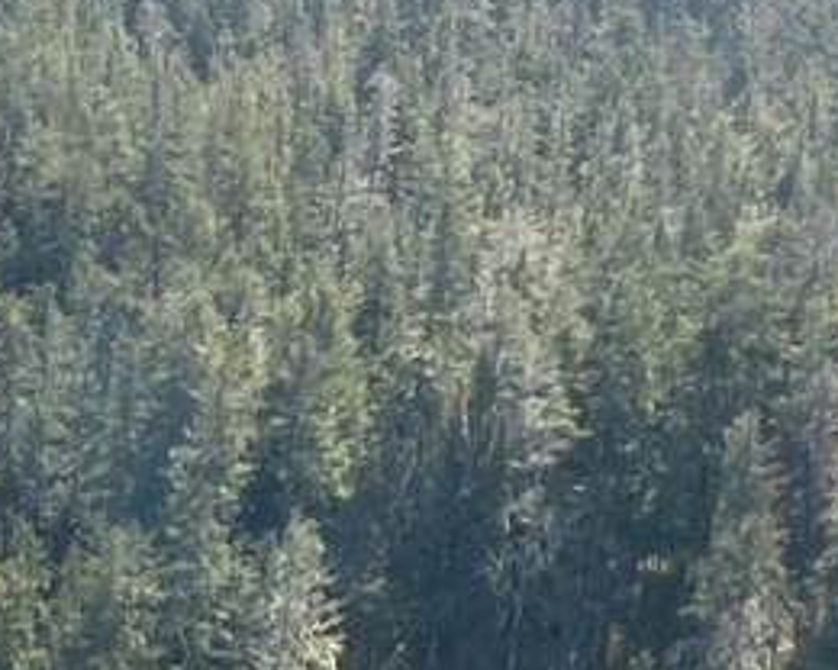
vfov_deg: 12.2
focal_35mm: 125
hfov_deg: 14.0
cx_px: -561
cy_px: 699
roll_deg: -0.3
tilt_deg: -21.2
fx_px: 3100
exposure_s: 1/852
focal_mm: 4.25
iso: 32
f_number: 1.8
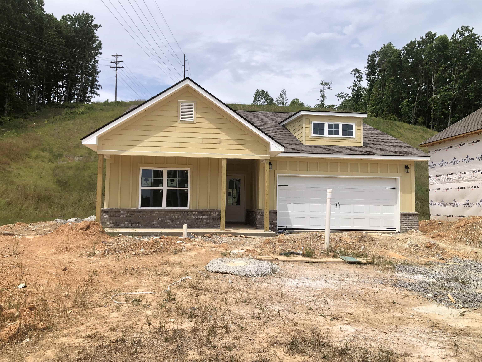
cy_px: 181
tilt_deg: +4.2
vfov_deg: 49.7
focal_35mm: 28
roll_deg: -0.6
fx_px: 390
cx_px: 241
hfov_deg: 63.4
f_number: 1.8
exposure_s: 1/2024
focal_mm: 3.99
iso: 20
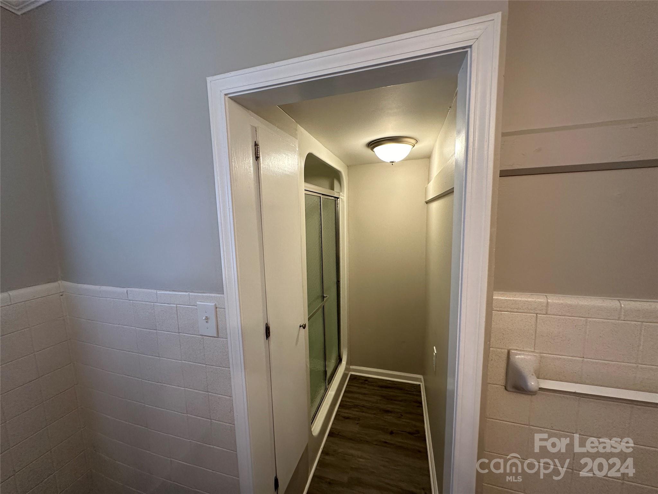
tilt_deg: -6.9
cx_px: 329
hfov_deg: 102.1
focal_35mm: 14
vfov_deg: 85.7
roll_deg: +1.4
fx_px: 266
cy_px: 247
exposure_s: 1/120
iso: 200
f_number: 2.2
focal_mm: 2.22
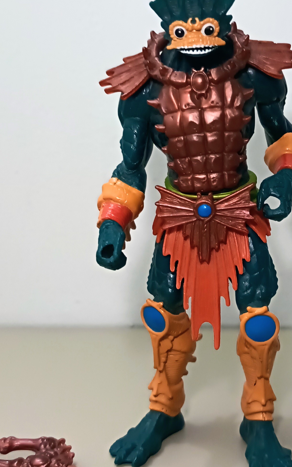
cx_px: 202
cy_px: 241
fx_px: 662
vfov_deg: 38.9
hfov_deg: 24.7
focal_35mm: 52
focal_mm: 5.25
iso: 2000
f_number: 1.75
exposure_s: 1/33.3
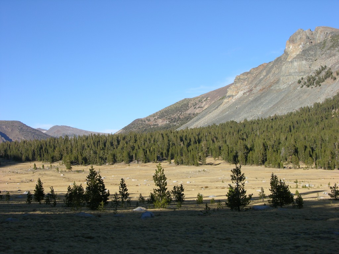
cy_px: 127
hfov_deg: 33.2
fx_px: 568
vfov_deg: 25.2
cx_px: 170
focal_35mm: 58
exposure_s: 1/287
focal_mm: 14.7
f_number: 5
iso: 50
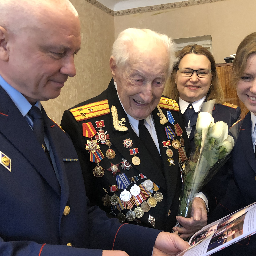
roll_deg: +4.2
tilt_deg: -9.0
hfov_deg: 40.8
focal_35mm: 41
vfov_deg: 40.7
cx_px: 147
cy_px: 158
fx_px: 343
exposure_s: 1/12
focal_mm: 3.99
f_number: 1.8
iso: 100
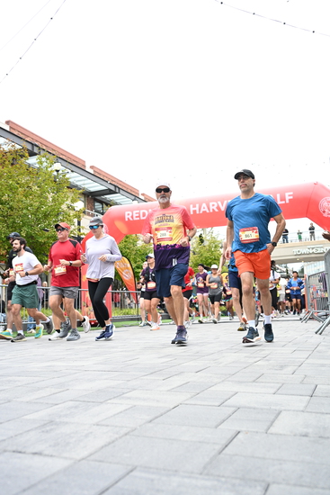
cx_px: 165
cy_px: 248
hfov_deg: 41.7
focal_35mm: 32
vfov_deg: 59.5
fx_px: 433
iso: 2000
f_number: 4
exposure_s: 1/640
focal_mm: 31.5
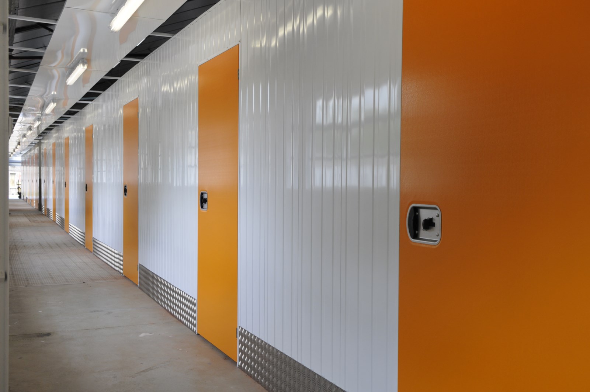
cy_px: 196
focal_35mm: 39
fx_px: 638
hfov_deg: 49.6
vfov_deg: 34.1
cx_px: 295
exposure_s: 1/160
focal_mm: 26
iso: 400
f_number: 5.6
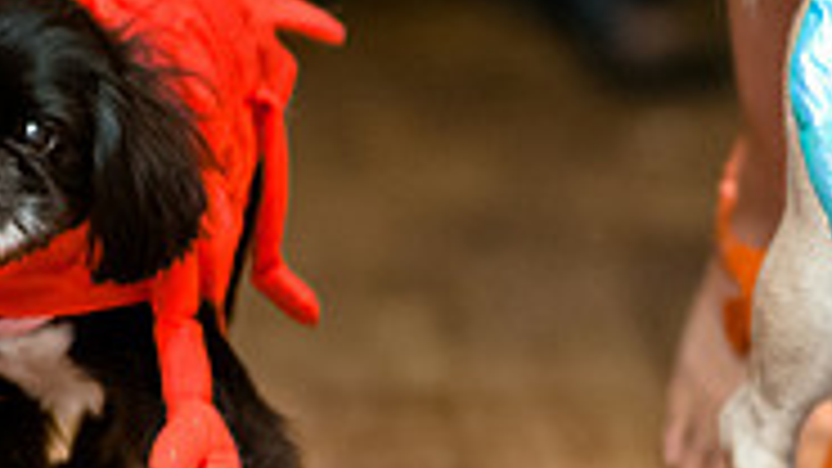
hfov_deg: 2.2
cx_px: 1178
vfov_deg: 1.2
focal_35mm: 986
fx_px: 21749
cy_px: 416
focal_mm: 200
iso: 200
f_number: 2.8
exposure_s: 1/200
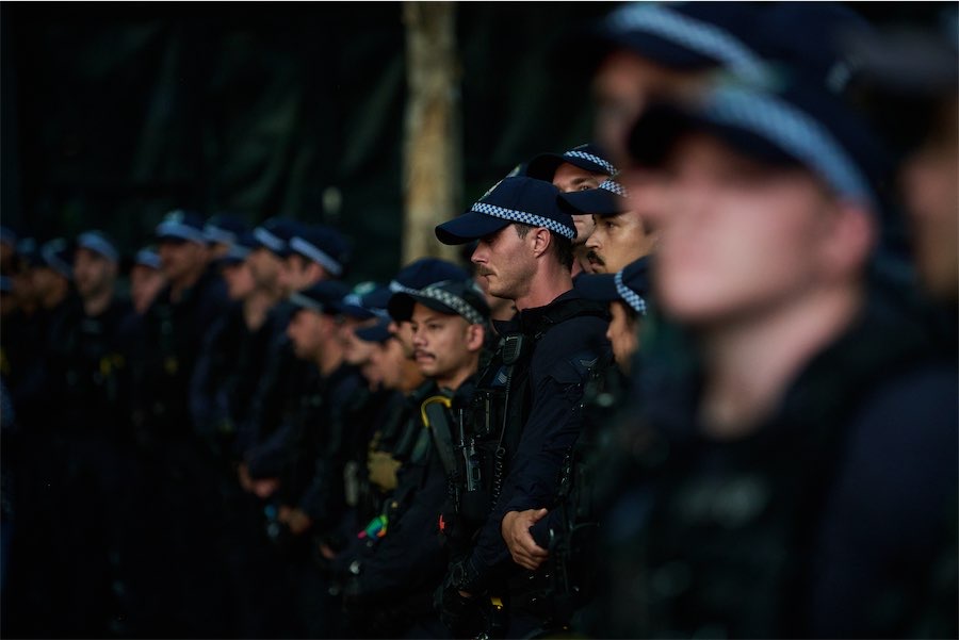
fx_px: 4531
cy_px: 320
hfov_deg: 12.1
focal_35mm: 170
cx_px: 480
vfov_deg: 8.1
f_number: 2.8
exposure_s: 1/800
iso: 3200
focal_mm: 170
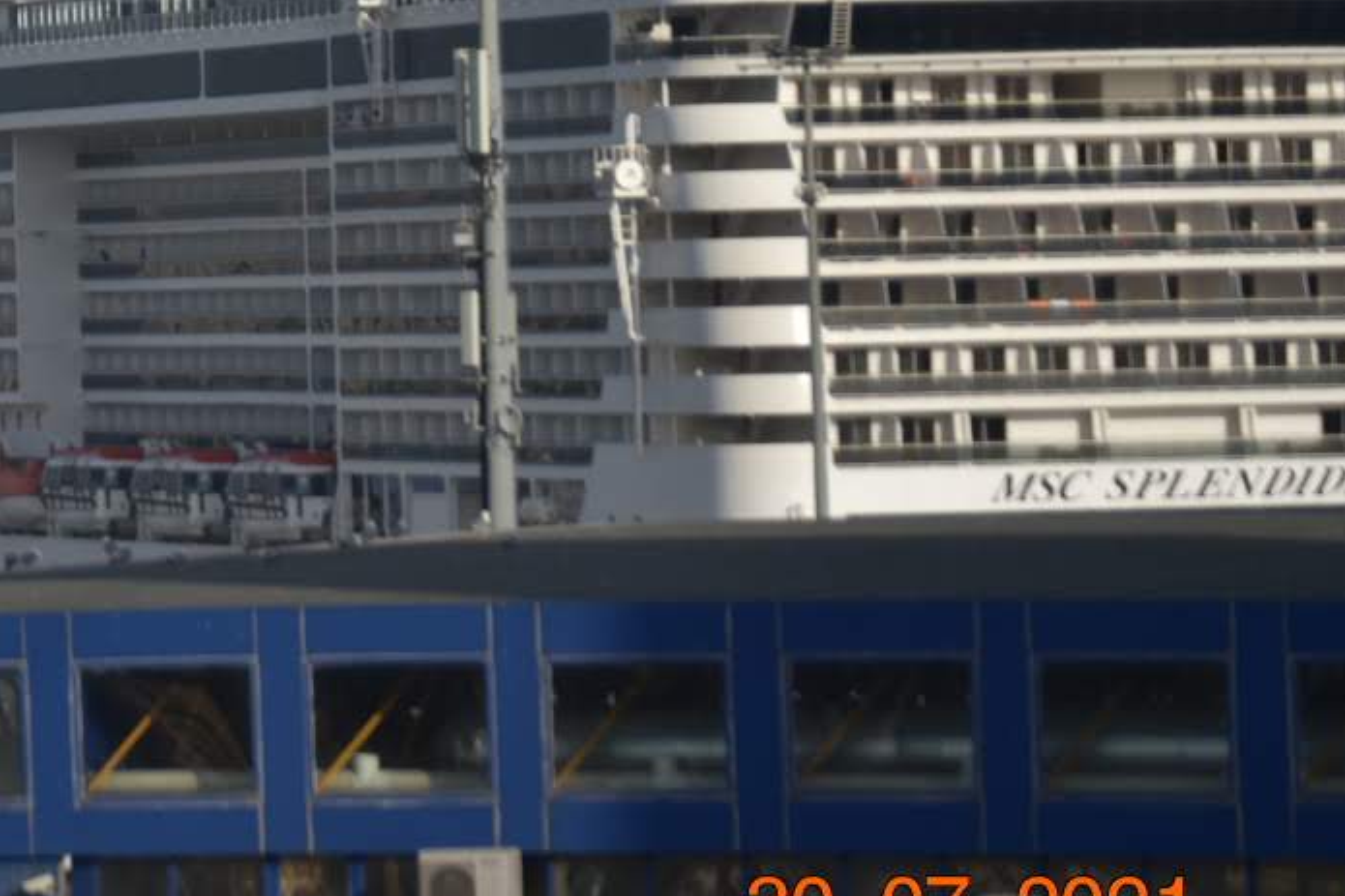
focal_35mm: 297
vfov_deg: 4.6
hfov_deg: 6.9
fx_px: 11099
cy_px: 21
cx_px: -77
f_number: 4.5
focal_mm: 85
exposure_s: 1/2000
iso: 140
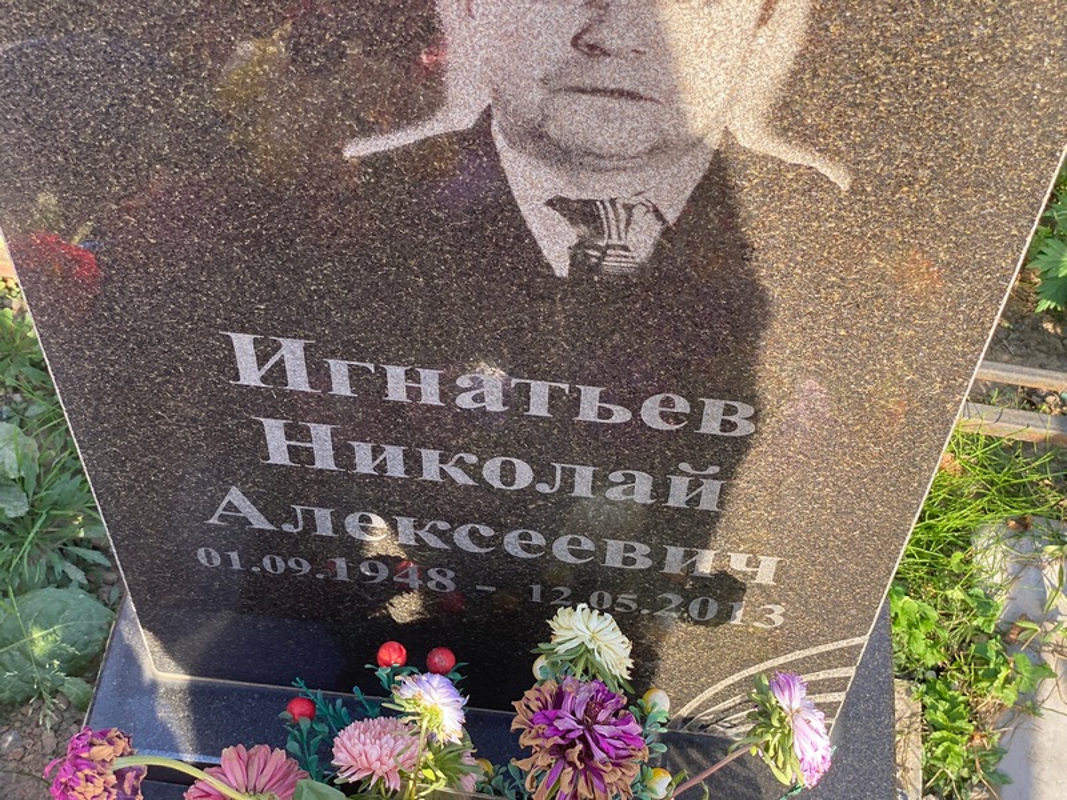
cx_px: 534
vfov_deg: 28.0
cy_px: 400
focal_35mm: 52
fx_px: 1603
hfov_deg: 36.8
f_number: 2
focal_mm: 6
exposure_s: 1/204
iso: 20
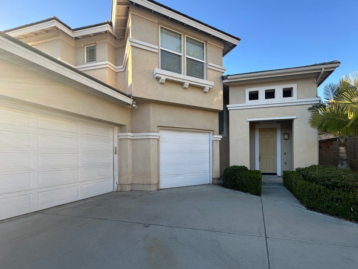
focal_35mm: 17
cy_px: 157
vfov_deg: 74.2
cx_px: 210
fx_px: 176
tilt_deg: +0.4
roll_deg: +0.3
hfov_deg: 90.1
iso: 40
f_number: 2.2
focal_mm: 2.22
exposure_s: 1/260
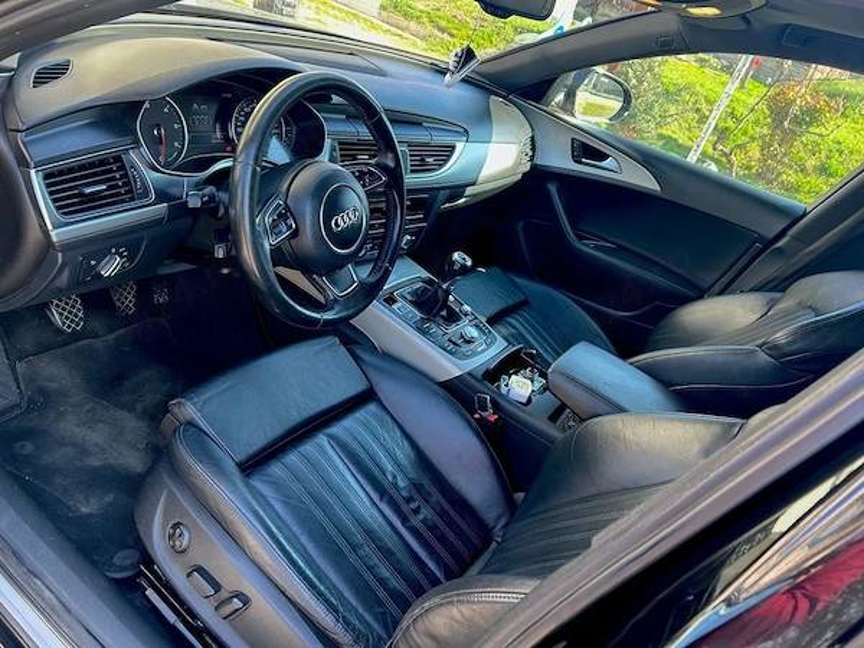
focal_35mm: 26
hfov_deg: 67.3
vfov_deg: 53.1
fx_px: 649
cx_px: 432
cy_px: 324
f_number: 1.5
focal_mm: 5.7
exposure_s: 1/122
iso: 50
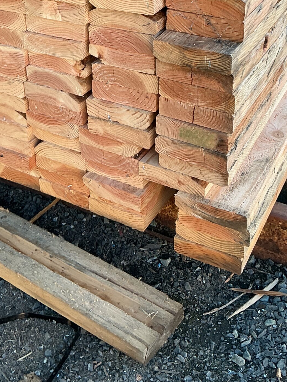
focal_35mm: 53
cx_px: 107
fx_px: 586
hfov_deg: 27.4
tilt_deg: -22.0
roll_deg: +4.8
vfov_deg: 34.5
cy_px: 52
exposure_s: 1/120
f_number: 1.8
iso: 20
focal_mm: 3
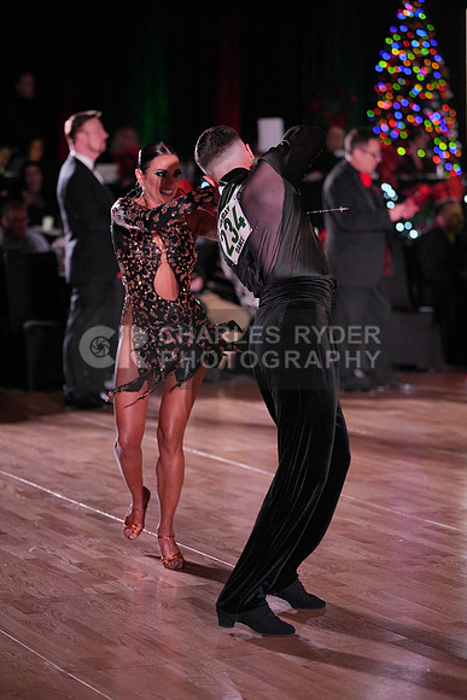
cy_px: 350
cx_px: 234
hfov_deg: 12.3
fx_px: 2158
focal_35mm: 111
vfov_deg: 18.4
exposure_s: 1/800
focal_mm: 111
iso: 1600
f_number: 2.8
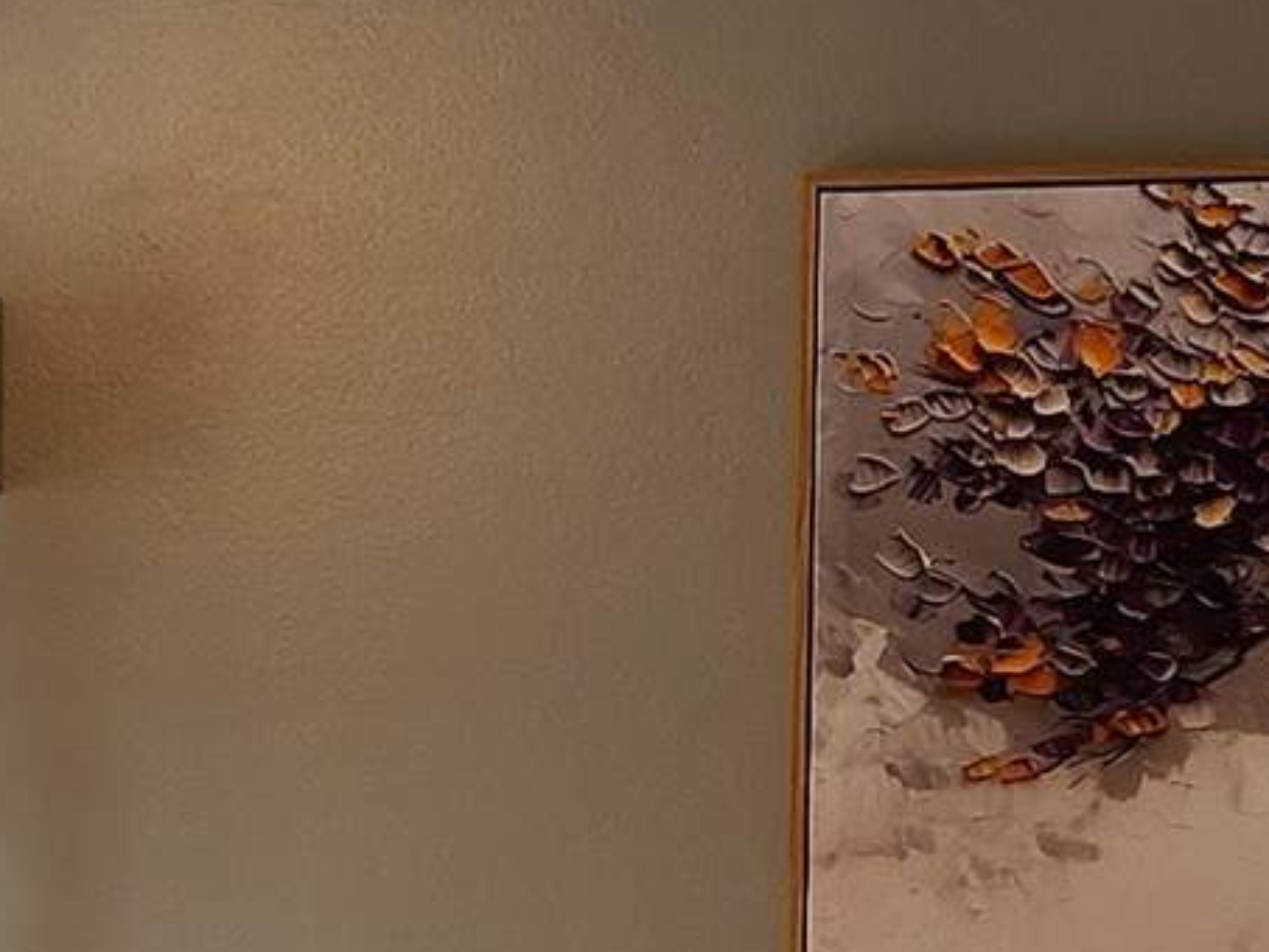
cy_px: 1193
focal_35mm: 156
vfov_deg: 9.4
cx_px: -129
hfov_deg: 12.4
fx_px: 5720
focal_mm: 6.4
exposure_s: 1/120
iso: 40
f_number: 1.8
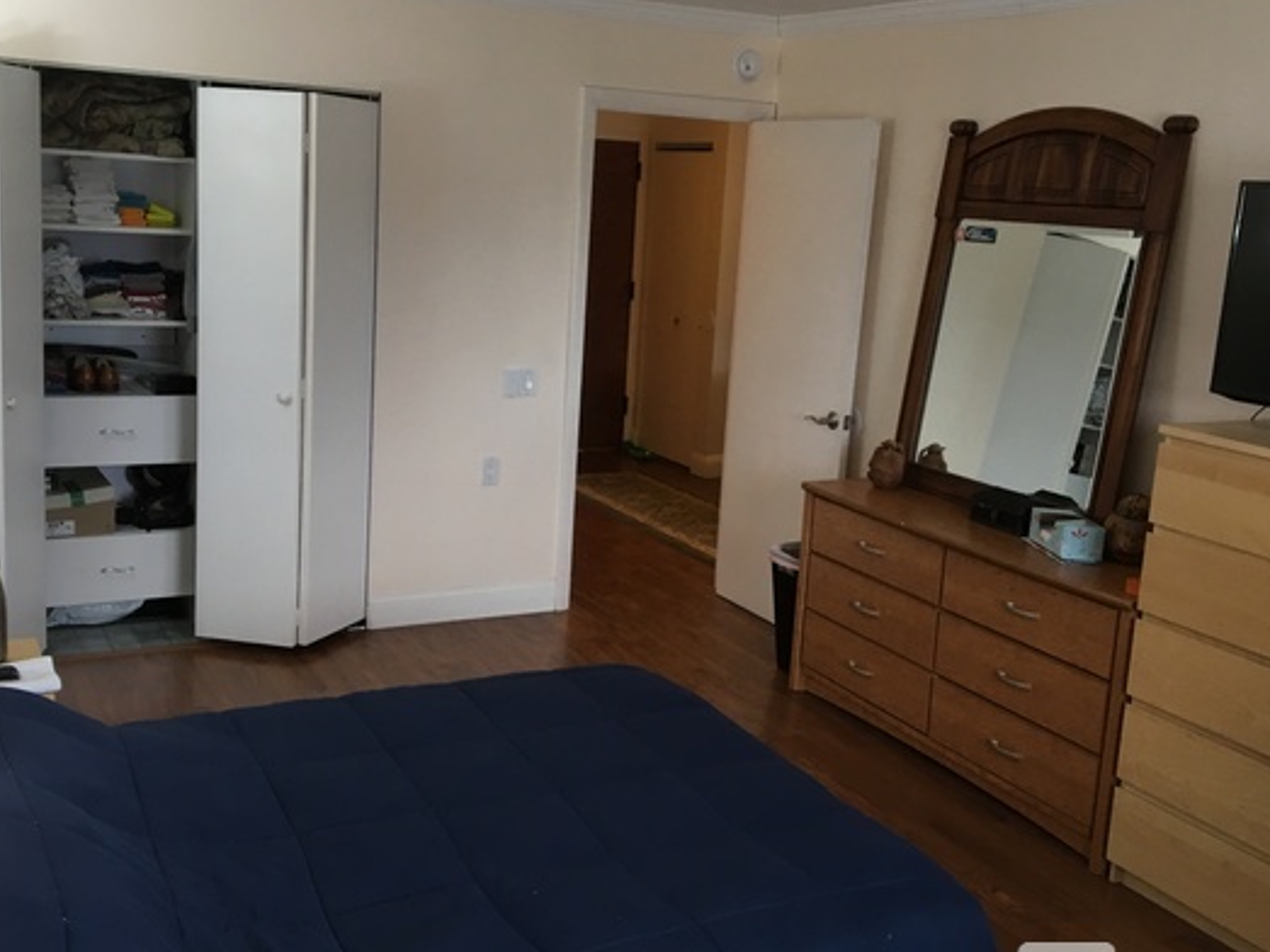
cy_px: 432
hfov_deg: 50.1
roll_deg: -3.7
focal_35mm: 37
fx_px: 1357
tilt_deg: -11.5
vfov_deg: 38.6
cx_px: 601
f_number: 2.2
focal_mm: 4.15
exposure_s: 1/30
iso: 80
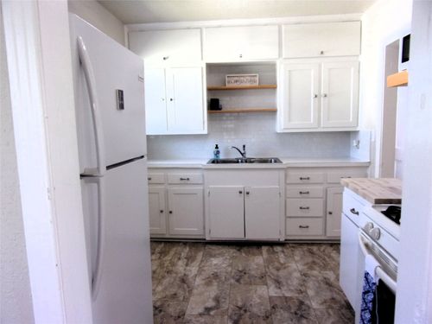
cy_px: 162
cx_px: 216
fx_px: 300
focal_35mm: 24
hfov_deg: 71.6
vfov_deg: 56.8
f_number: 3.3
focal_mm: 4.3
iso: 115
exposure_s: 1/34
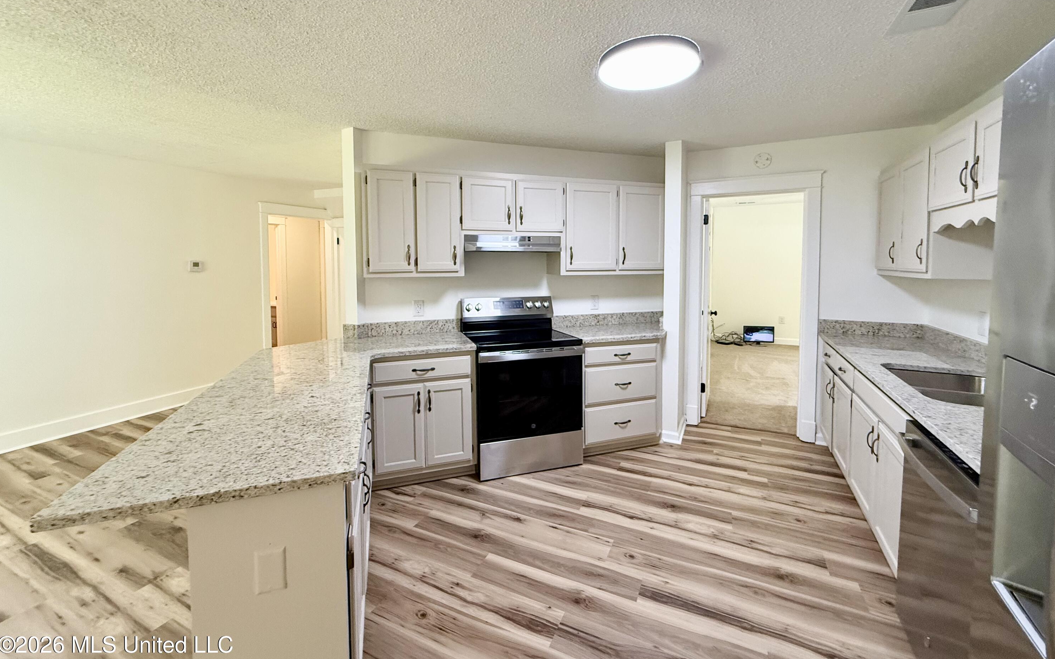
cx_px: 530
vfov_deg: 74.4
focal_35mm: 15
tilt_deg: -2.1
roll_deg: -0.6
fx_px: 431
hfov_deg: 101.5
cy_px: 282
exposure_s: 1/120
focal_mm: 2.22
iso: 320
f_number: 2.2
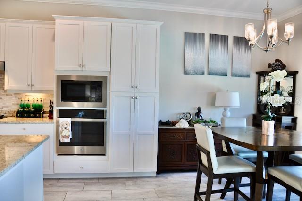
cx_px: 151
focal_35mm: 27
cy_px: 100
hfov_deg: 67.4
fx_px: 226
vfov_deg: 47.9
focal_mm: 18
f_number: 5.6
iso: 360
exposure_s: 1/30
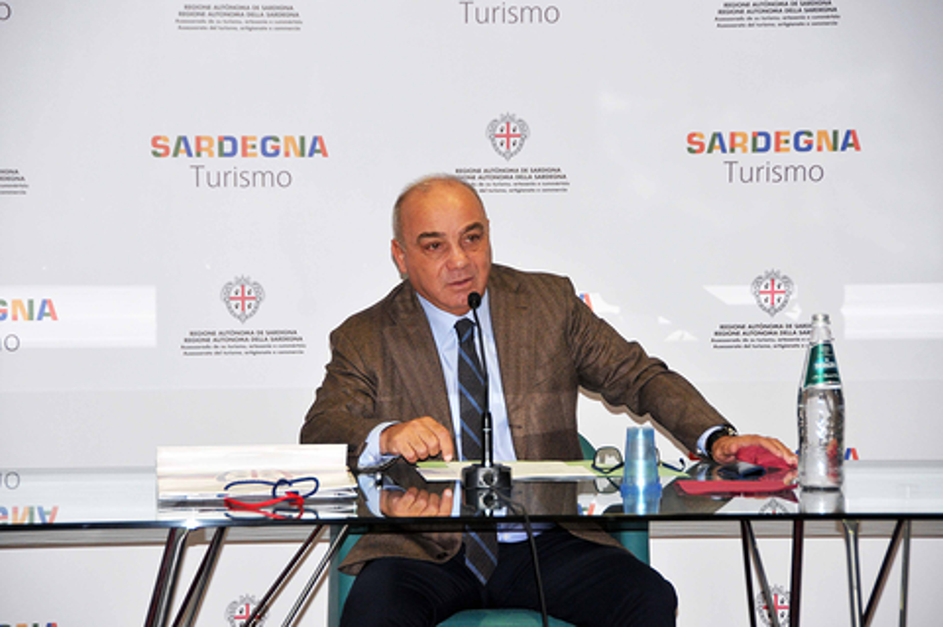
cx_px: 472
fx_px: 3729
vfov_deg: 9.6
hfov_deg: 14.4
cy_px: 314
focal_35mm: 142
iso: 640
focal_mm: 95
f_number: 5.3
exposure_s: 1/100
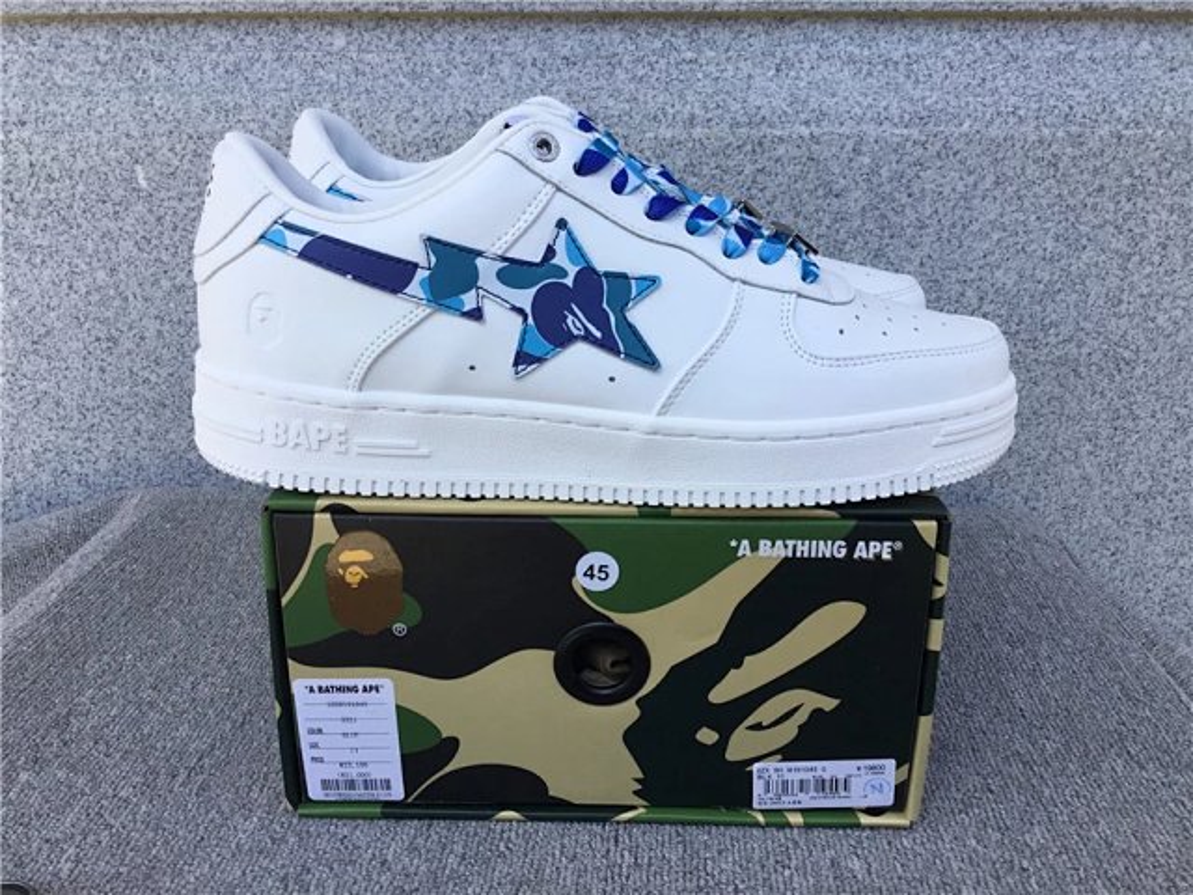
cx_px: 596
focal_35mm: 31
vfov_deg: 45.4
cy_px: 448
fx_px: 1068
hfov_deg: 58.4
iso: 25
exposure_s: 1/471
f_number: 2.4
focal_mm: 3.3
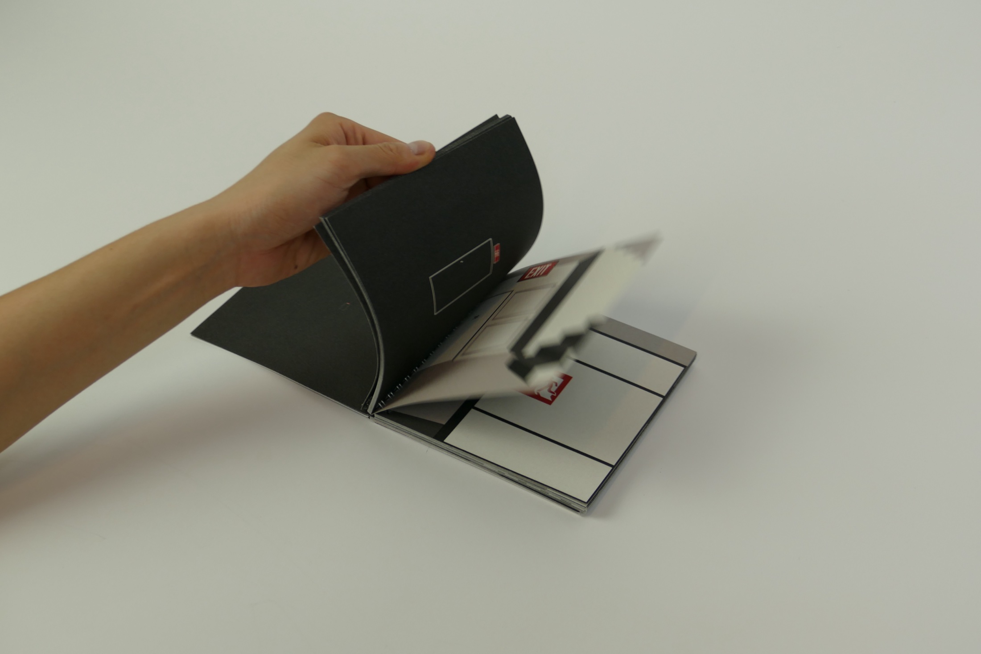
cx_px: 490
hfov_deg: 41.1
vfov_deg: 28.1
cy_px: 327
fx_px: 1308
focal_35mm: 48
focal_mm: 17.54
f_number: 3.3
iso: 160
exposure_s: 1/80
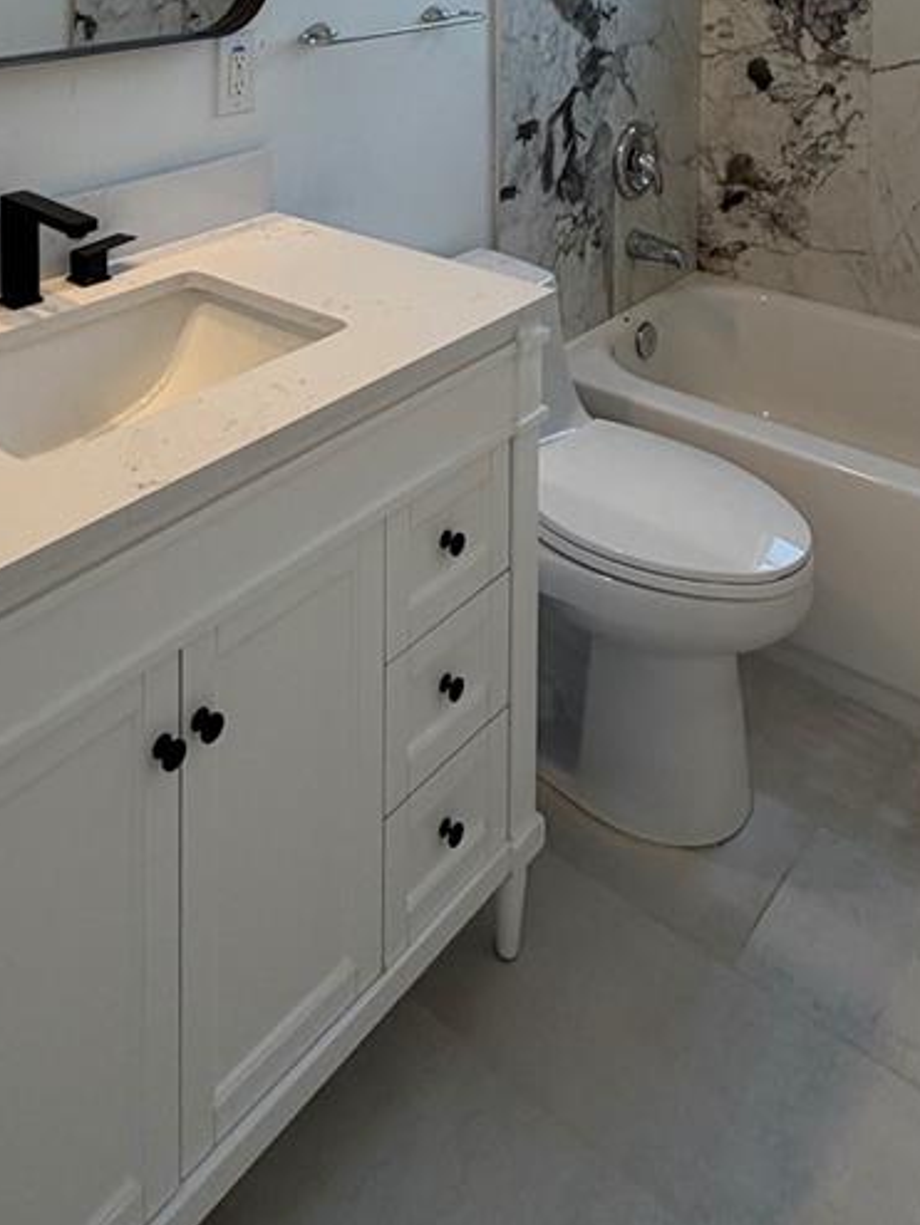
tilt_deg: -2.9
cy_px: -84
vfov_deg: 43.4
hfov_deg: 41.8
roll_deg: -0.5
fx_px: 1204
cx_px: 441
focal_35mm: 34
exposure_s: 1/120
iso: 125
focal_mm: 2.22
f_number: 2.2
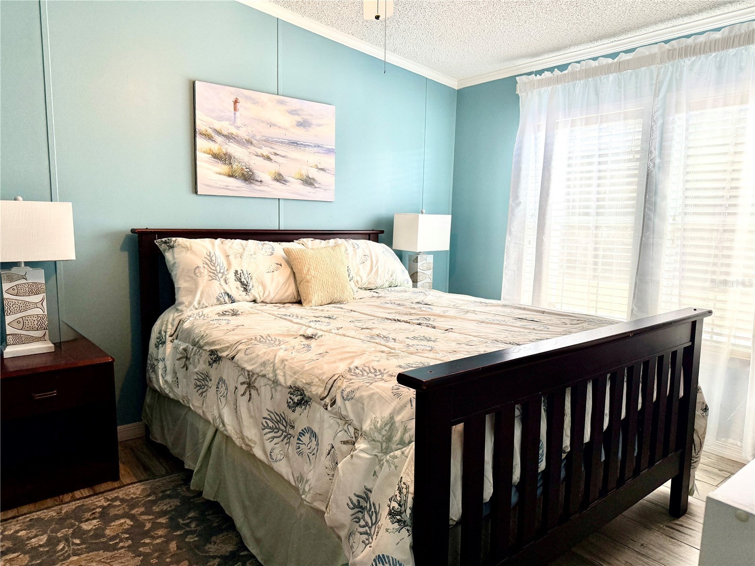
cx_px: 378
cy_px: 283
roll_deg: -1.3
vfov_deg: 56.8
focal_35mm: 24
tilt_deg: -6.3
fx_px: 523
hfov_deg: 71.6
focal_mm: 6.76
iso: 160
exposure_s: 1/120
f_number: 1.78
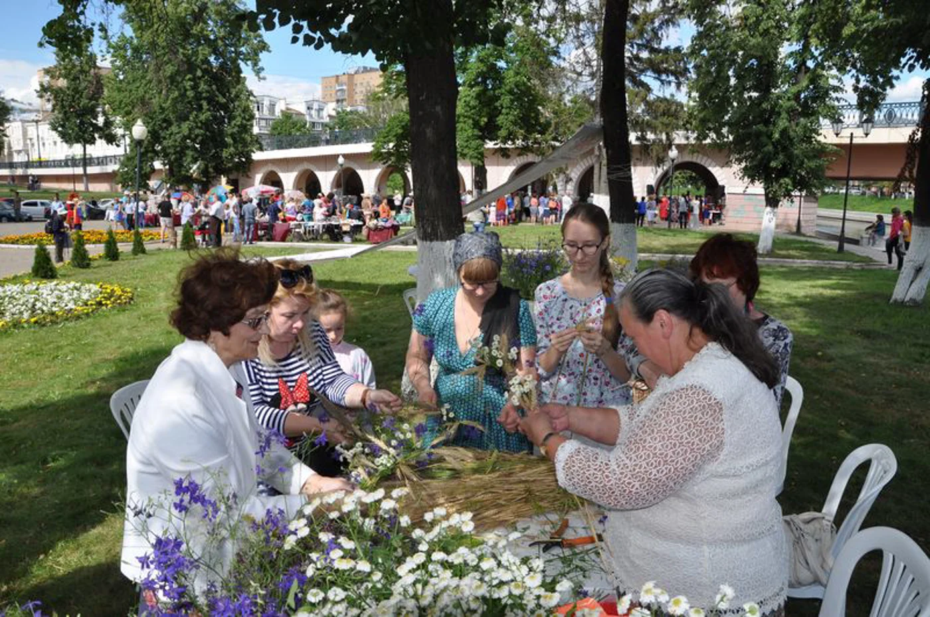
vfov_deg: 47.8
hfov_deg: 67.5
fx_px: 696
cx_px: 465
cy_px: 308
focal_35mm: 27
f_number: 10
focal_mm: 18
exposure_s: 1/200
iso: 200
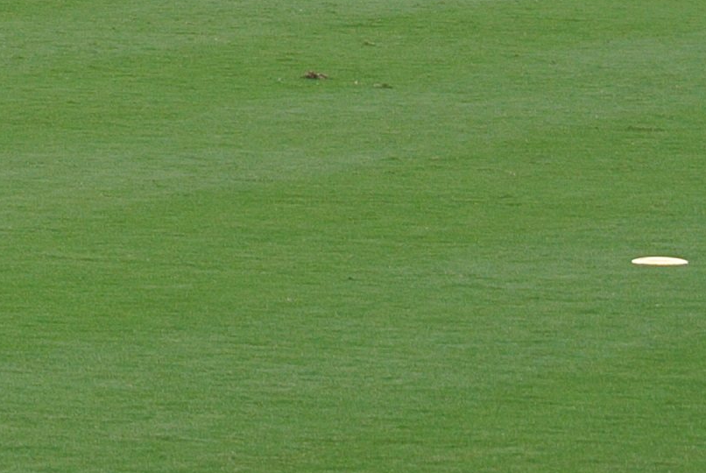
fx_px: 7640
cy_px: -272
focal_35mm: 389
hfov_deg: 5.2
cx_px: -634
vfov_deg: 3.5
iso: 100
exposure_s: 1/100
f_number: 3.8
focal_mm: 30
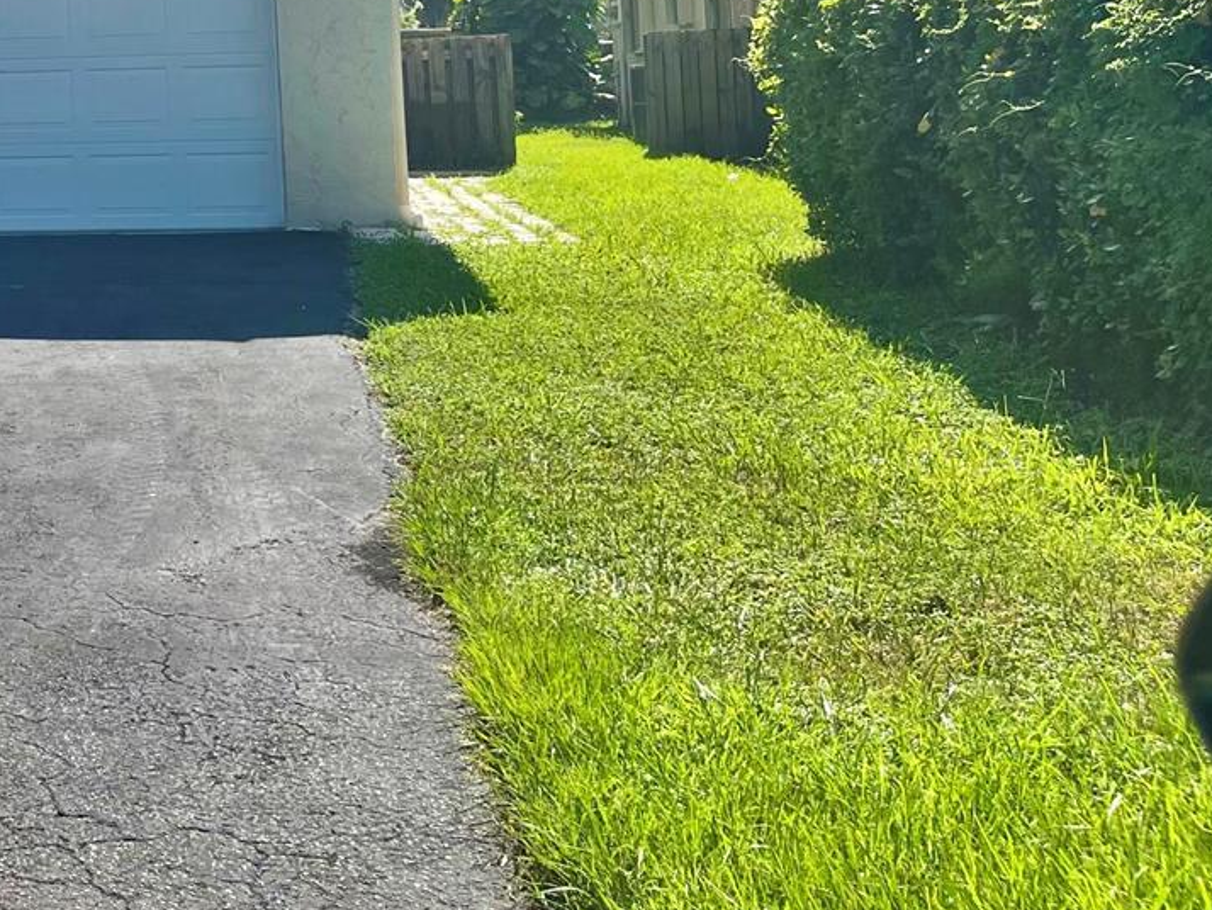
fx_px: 1961
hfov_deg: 30.9
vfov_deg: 24.7
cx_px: -98
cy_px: -39
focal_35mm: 56
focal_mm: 5.1
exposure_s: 1/4717
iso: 32
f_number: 1.6
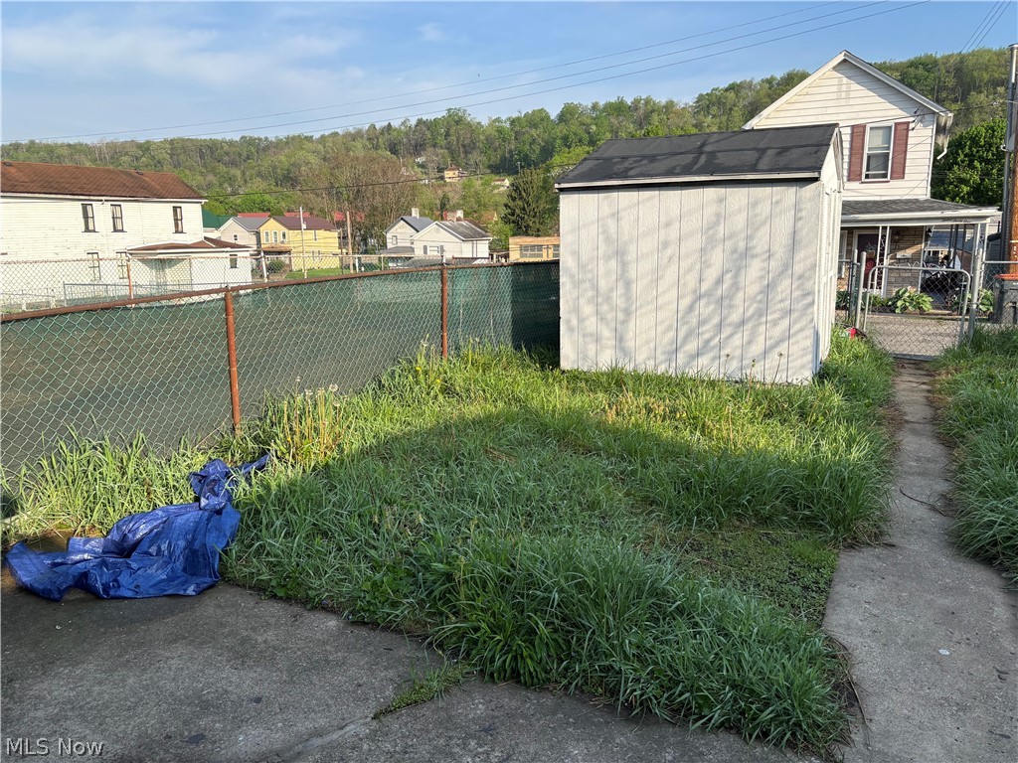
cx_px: 509
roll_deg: +0.0
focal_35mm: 26
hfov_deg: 67.3
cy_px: 382
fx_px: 765
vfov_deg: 53.1
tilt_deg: -10.2
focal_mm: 5.96
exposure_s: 1/1812
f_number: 1.6
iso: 50
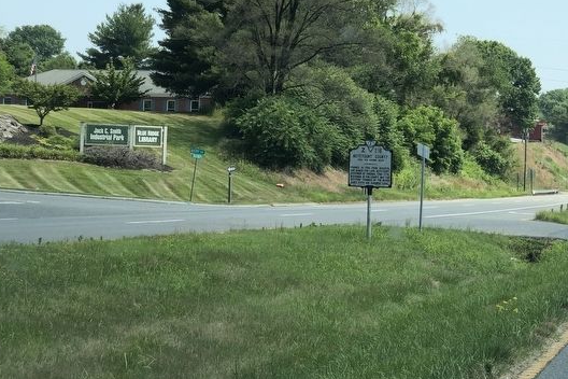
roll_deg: -1.3
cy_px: 163
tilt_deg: -1.6
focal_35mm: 82
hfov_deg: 24.7
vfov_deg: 16.6
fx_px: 1294
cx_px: 363
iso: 16
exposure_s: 1/714
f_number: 2.4
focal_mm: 6
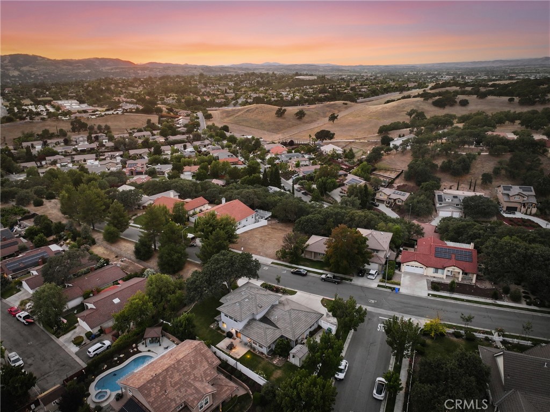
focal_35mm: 24
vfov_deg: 56.8
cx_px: 275
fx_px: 381
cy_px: 206
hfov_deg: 71.6
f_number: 2.8
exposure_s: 1/80
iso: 390
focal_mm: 12.3
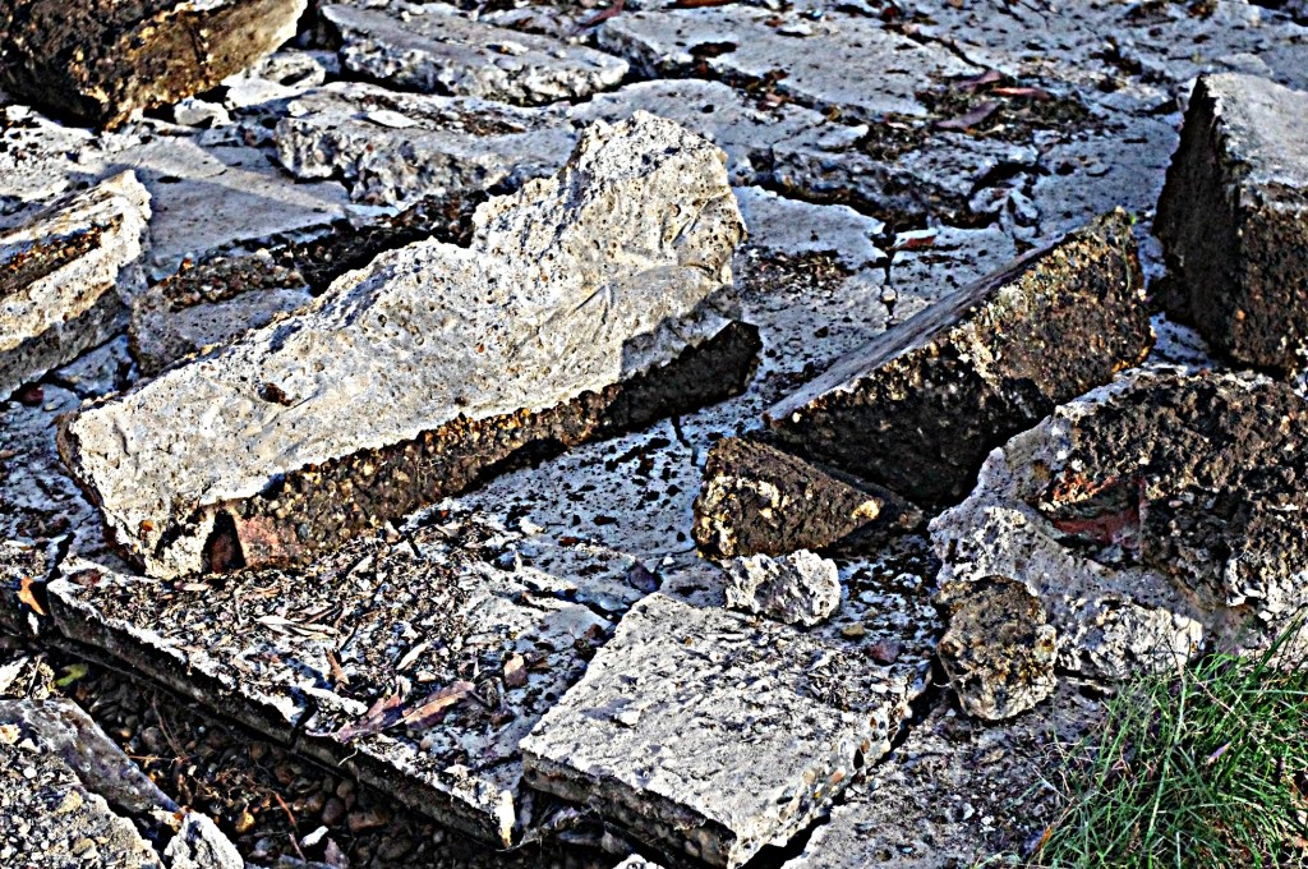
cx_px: 654
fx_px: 2976
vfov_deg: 16.6
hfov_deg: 24.8
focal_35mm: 82
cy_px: 434
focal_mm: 55
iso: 3200
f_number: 8
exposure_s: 1/2000
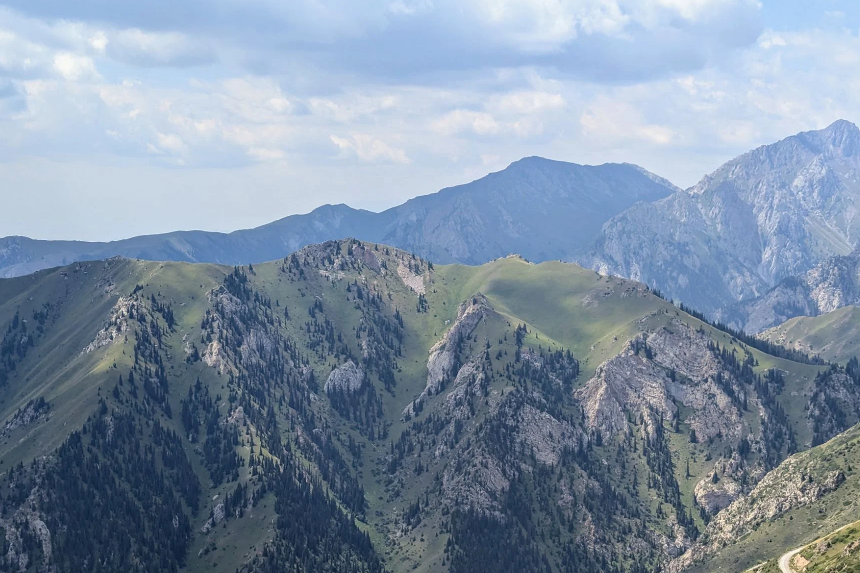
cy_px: 345
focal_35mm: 58
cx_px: 484
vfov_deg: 23.3
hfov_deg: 34.4
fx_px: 1385
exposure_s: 1/2500
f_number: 1.85
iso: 45
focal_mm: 6.81
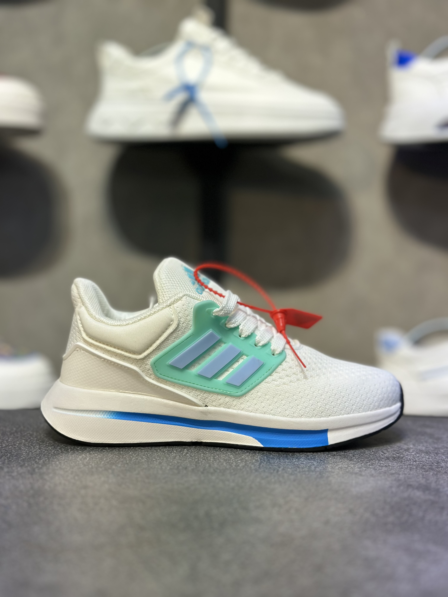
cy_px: 298
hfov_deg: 30.3
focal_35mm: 48
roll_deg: -1.1
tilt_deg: -4.0
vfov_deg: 39.7
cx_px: 224
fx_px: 828
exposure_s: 1/421
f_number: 1.78
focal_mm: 6.86
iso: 80
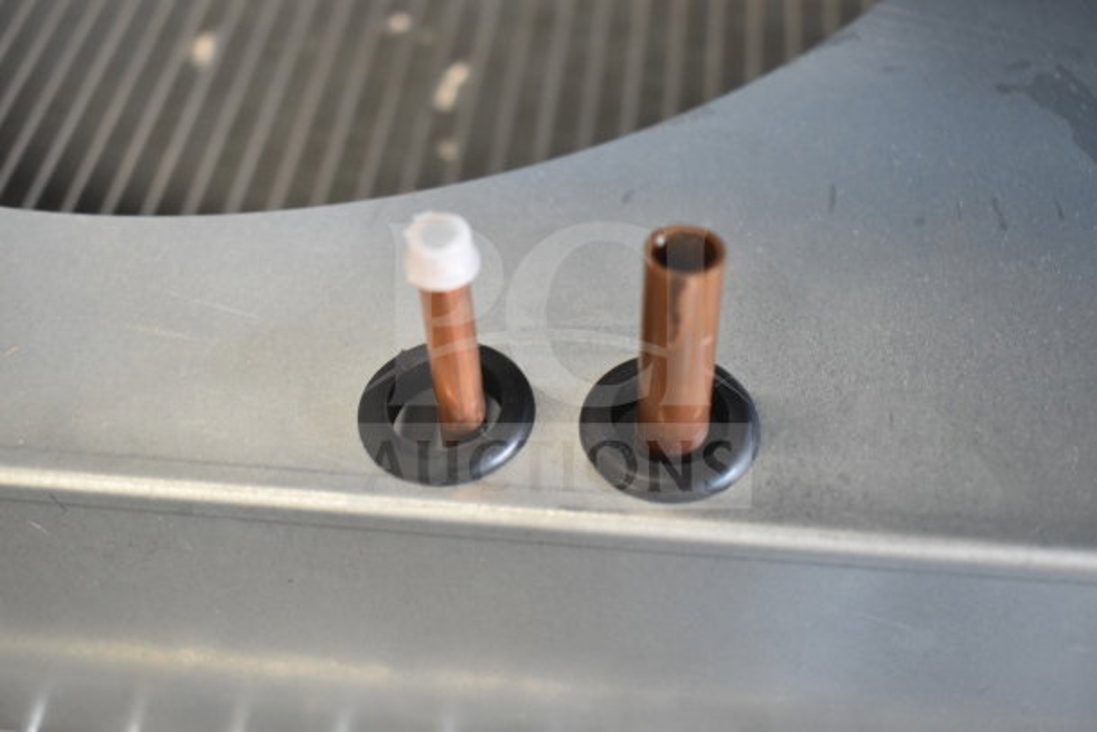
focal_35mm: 45
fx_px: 1371
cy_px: 366
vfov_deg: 29.9
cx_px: 548
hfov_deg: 43.6
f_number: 4.2
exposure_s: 1/50
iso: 1400
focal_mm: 30
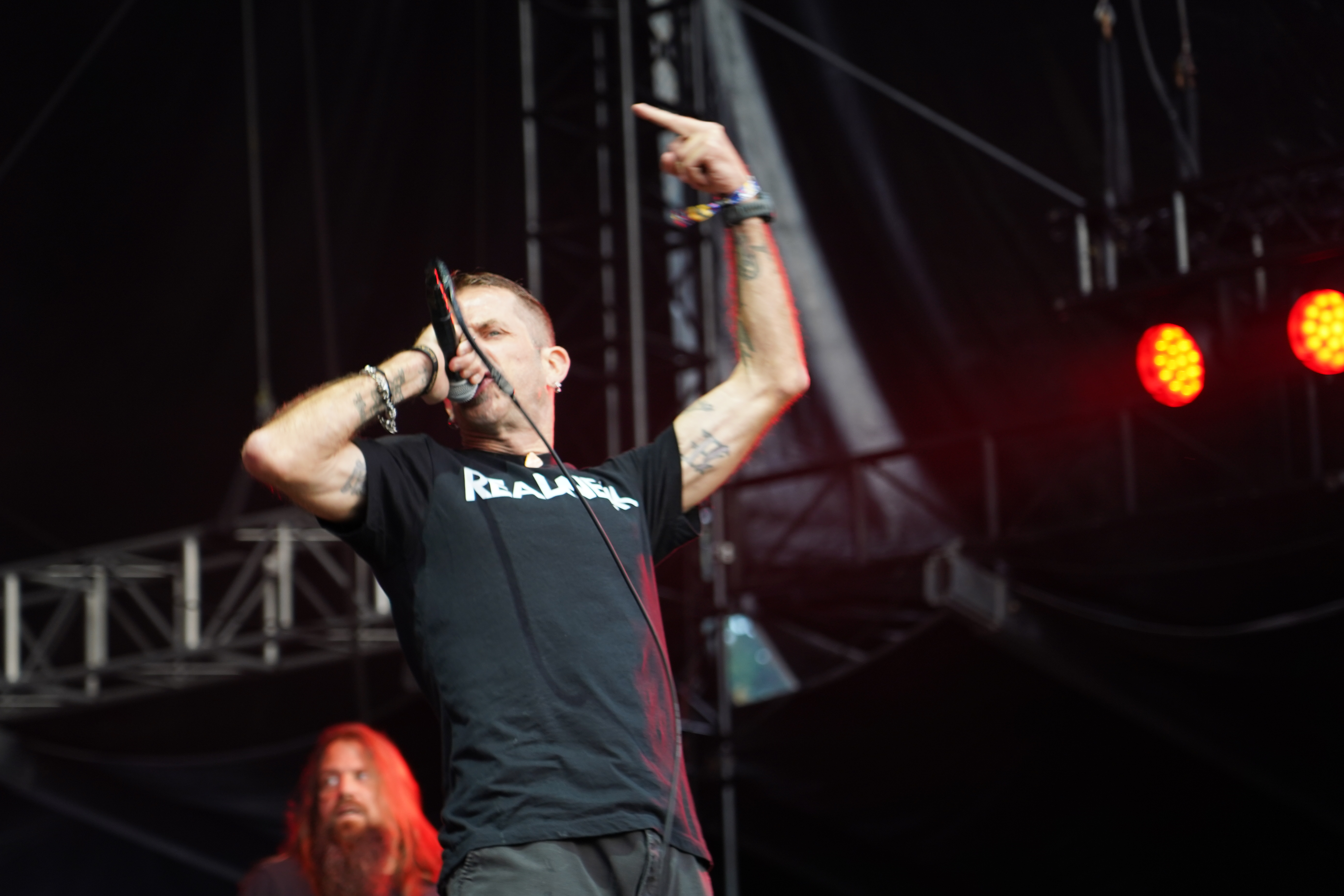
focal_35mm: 114
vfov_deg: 12.0
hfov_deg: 17.9
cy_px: 457
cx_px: 660
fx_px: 4256
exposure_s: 1/125
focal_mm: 105
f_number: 4
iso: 500
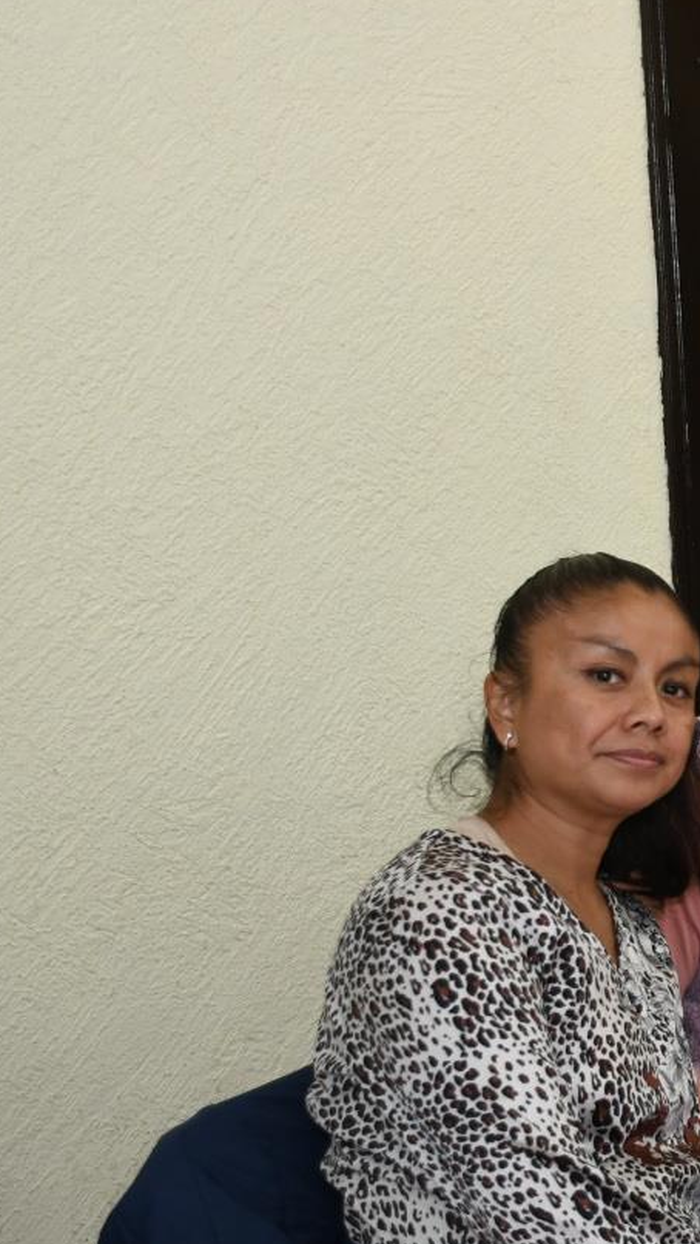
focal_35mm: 82
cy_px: 766
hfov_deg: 13.4
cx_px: 1213
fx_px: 2706
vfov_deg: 25.8
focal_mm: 26
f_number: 3.8
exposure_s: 1/100
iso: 1000
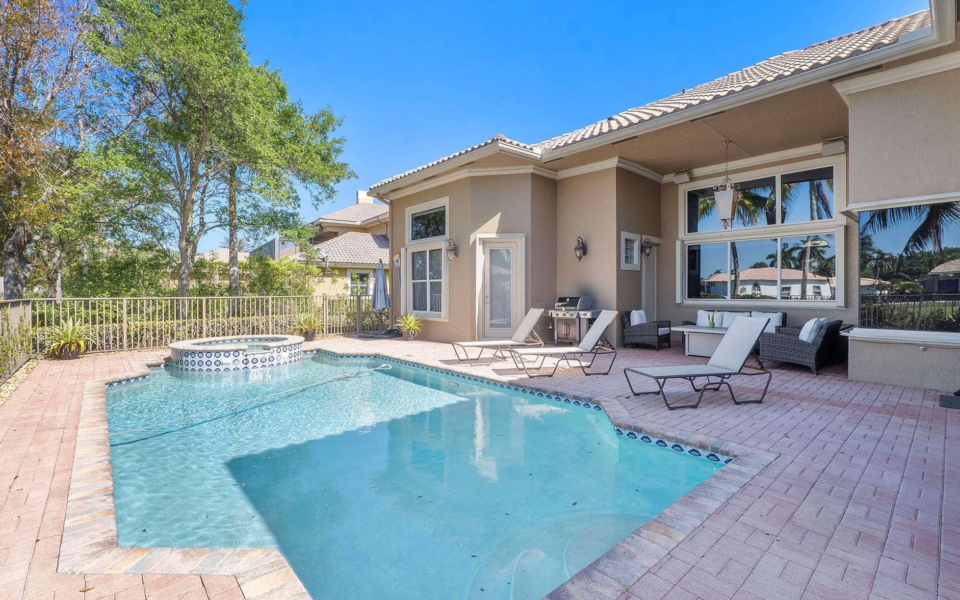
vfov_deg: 68.6
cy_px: 291
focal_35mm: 17
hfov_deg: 95.0
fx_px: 440
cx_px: 489
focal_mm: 10.5
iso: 100
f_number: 11
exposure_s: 1/80
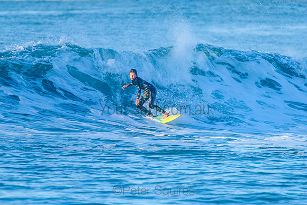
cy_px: 90
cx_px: 134
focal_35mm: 639
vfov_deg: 2.2
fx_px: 5446
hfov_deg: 3.2
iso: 560
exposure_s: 1/2000
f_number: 5.6
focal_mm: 500
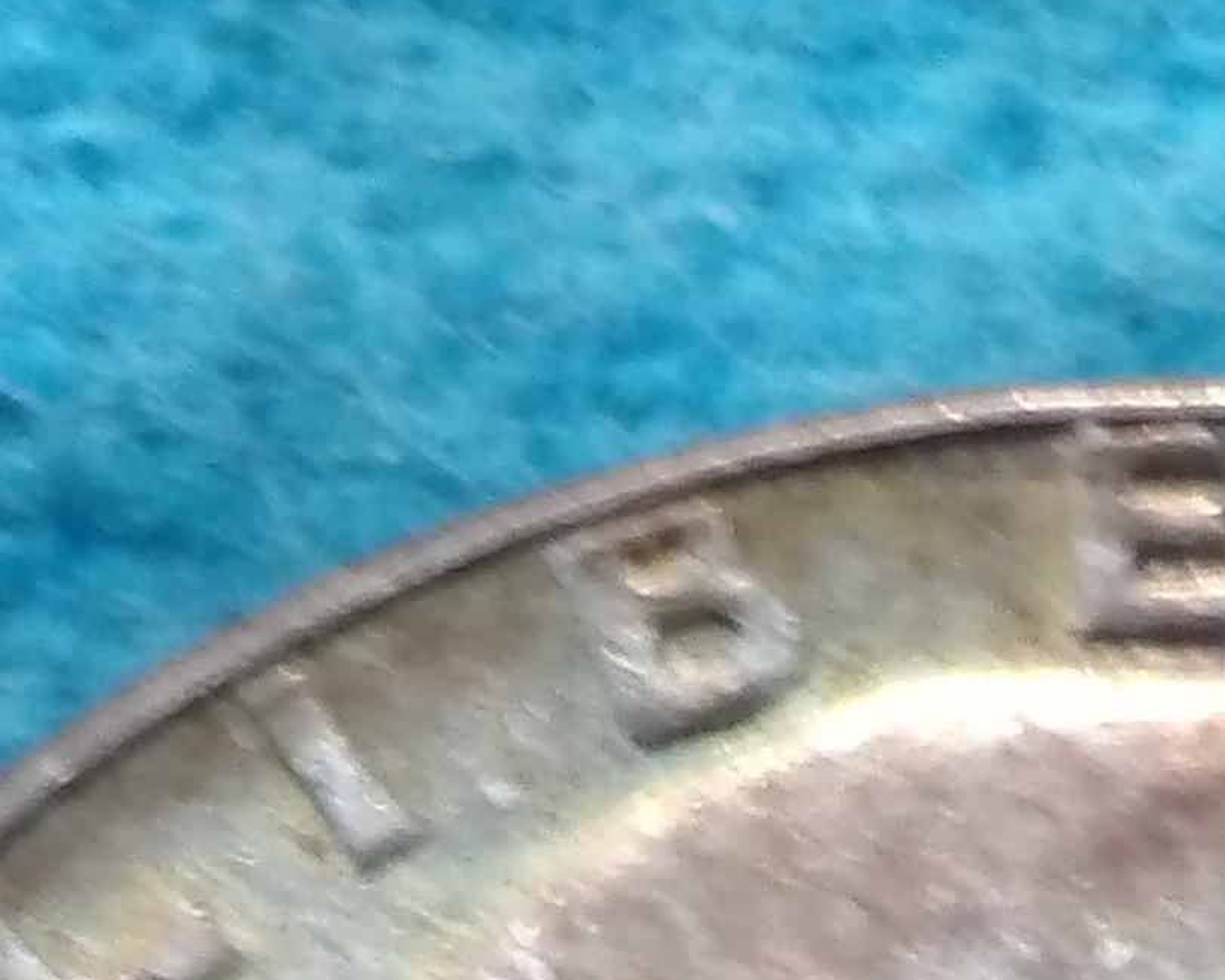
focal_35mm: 262
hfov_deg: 7.3
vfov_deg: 5.8
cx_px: 1305
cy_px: 2002
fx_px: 9500
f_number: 4.9
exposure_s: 1/15
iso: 307
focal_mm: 7.6
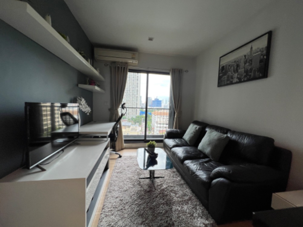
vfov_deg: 89.9
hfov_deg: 106.2
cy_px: 114
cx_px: 152
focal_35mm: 13
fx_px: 114
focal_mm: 1.57
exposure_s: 1/100
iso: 32
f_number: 1.8
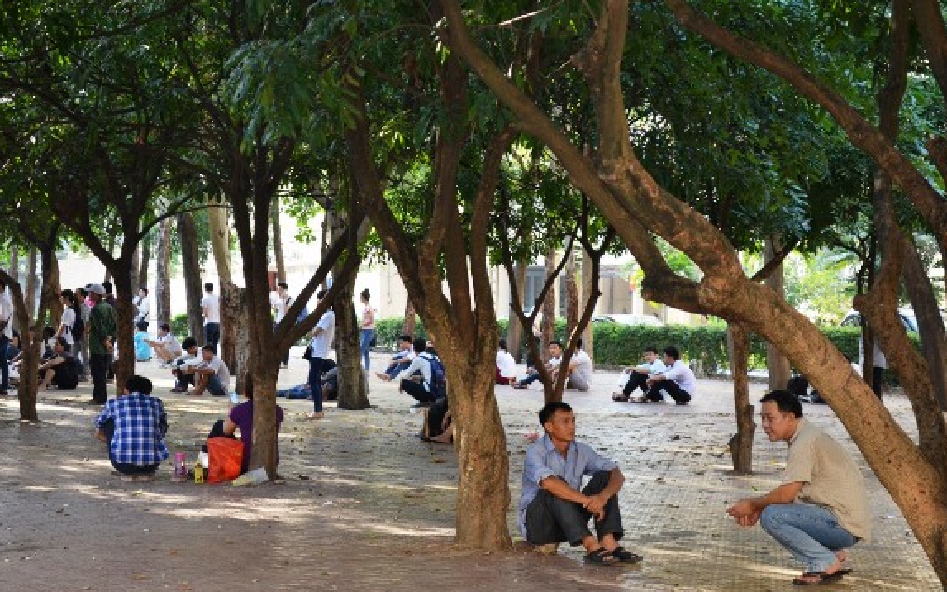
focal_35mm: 74
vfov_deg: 17.6
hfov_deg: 27.9
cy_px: 279
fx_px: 1910
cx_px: 472
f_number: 6.3
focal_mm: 48
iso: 800
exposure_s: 1/160
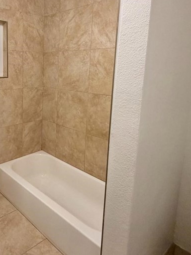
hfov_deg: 46.0
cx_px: 27
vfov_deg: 62.6
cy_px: 97
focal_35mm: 28
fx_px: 206
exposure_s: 1/60
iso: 200
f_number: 2.2
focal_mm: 2.22
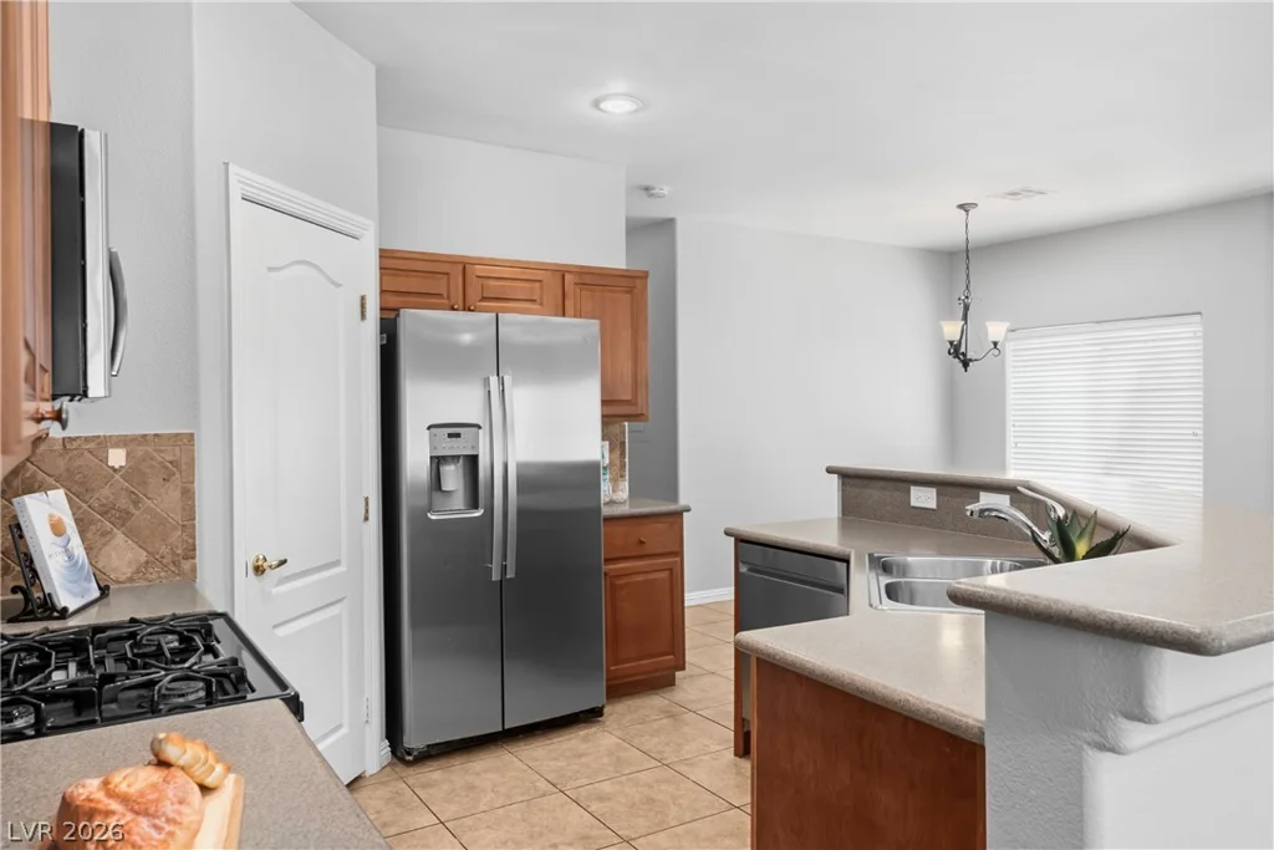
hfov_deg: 71.5
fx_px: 885
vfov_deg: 51.3
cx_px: 637
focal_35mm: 25
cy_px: 425
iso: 400
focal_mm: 25
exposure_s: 1/15
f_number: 8
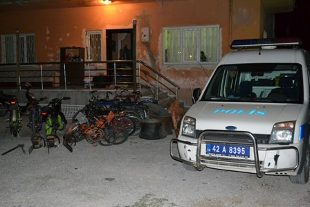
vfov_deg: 34.2
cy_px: 104
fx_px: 336
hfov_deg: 49.5
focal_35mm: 39
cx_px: 155
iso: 3200
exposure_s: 1/60
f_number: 4.2
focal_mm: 26
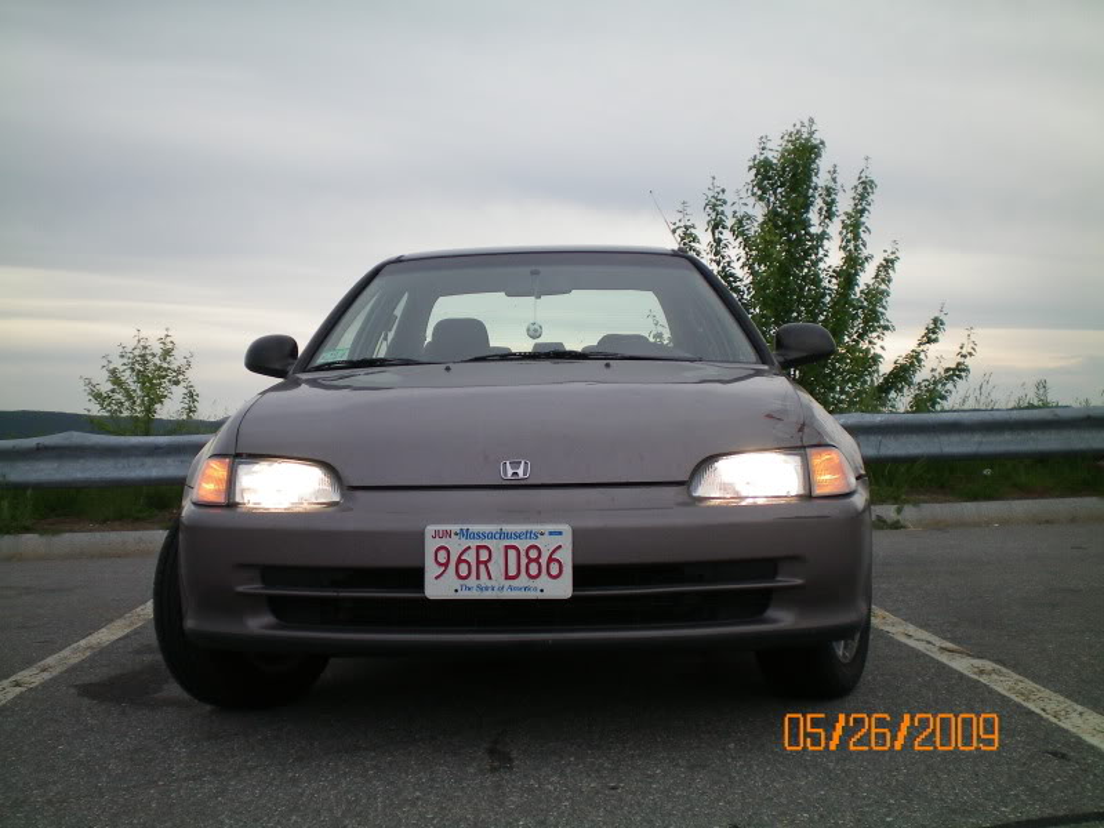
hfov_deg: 42.9
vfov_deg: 32.9
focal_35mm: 44
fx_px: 1403
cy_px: 414
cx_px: 552
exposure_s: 1/250
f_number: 3.5
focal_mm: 7.4
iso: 64
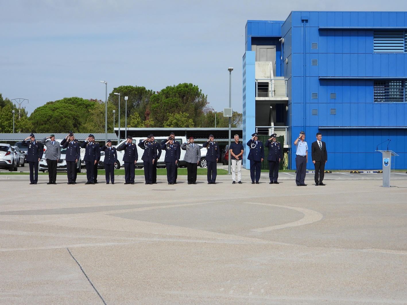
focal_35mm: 91
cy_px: 152
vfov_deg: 16.2
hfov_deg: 21.5
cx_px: 204
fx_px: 1070
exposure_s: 1/2000
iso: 100
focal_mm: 16.3
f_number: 3.5
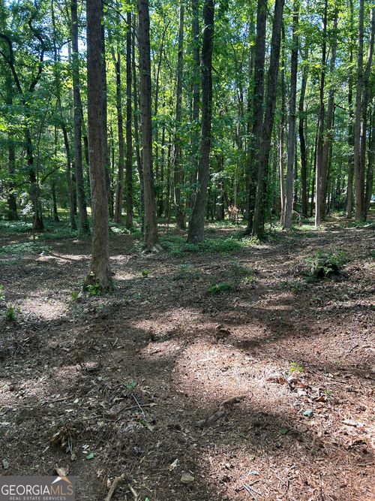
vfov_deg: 67.3
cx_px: 188
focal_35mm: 26
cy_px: 250
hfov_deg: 53.0
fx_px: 376
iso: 80
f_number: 1.5
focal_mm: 5.7
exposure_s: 1/121
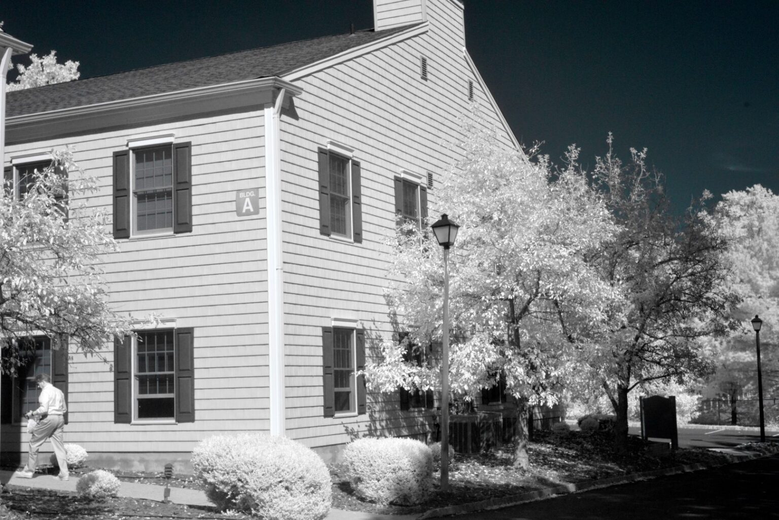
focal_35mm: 50
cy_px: 260
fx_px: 1082
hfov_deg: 39.6
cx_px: 390
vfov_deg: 27.0
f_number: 14
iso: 6400
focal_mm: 50
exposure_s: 1/4000
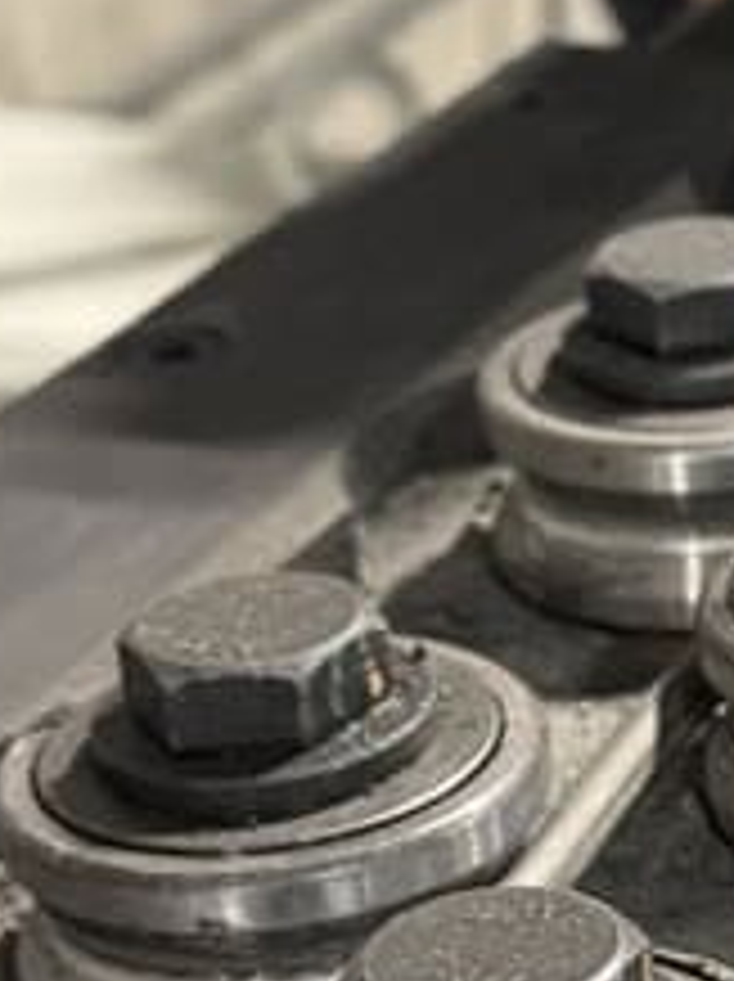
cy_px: 738
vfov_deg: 14.0
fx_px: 3994
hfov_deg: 10.0
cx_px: 1229
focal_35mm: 141
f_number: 1.8
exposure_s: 1/60
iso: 250
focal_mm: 6.8
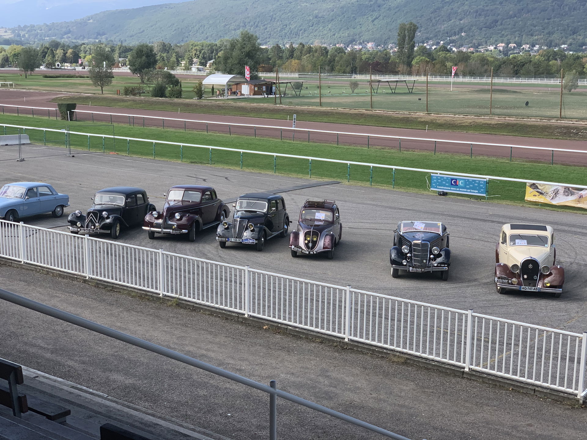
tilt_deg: -9.3
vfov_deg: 28.0
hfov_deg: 36.8
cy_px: 220
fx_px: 882
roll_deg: -2.0
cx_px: 294
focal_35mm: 52
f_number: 2.4
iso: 16
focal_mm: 6
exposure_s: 1/480
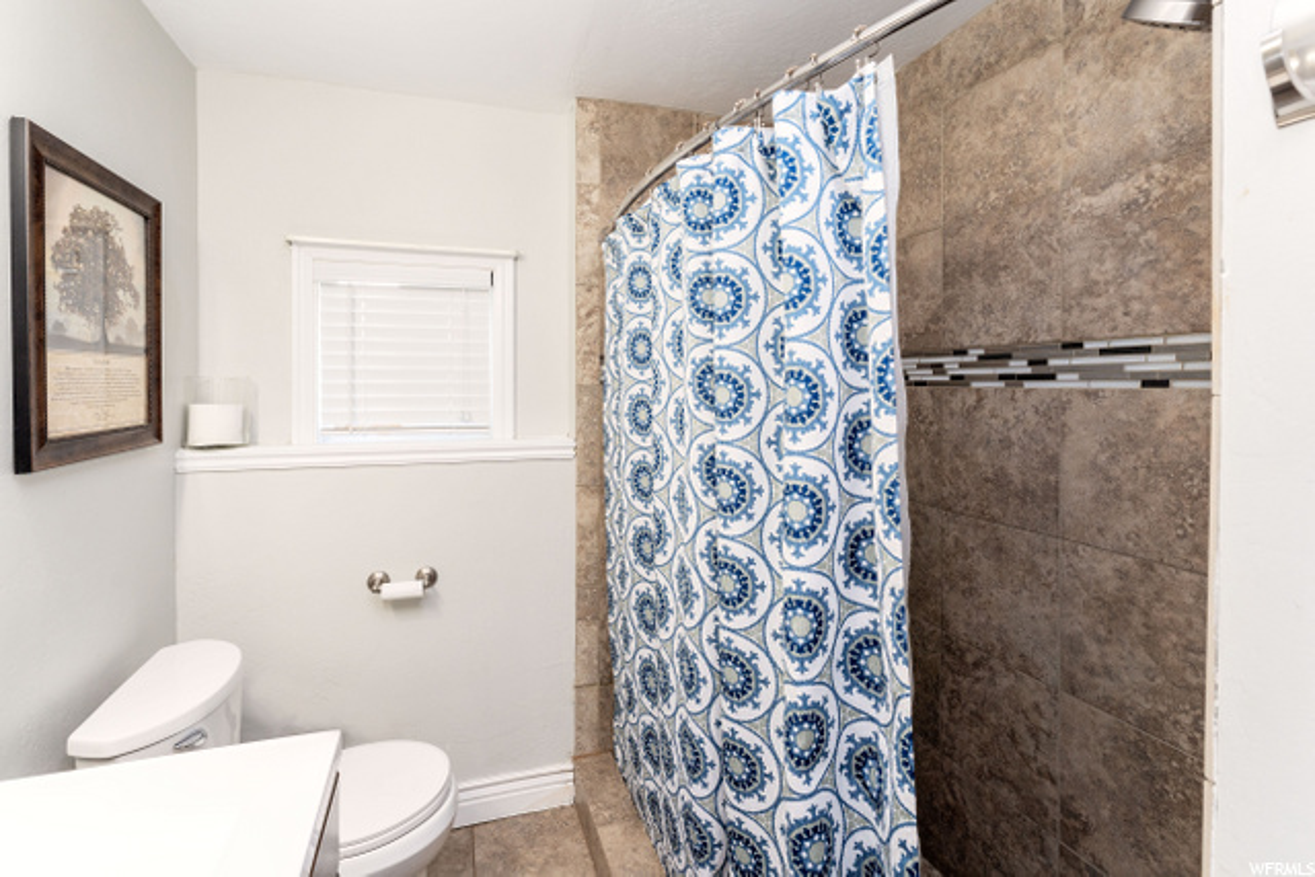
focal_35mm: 14
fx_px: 511
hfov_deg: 104.2
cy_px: 438
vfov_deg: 81.2
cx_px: 658
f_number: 8
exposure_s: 1/15
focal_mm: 14
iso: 400
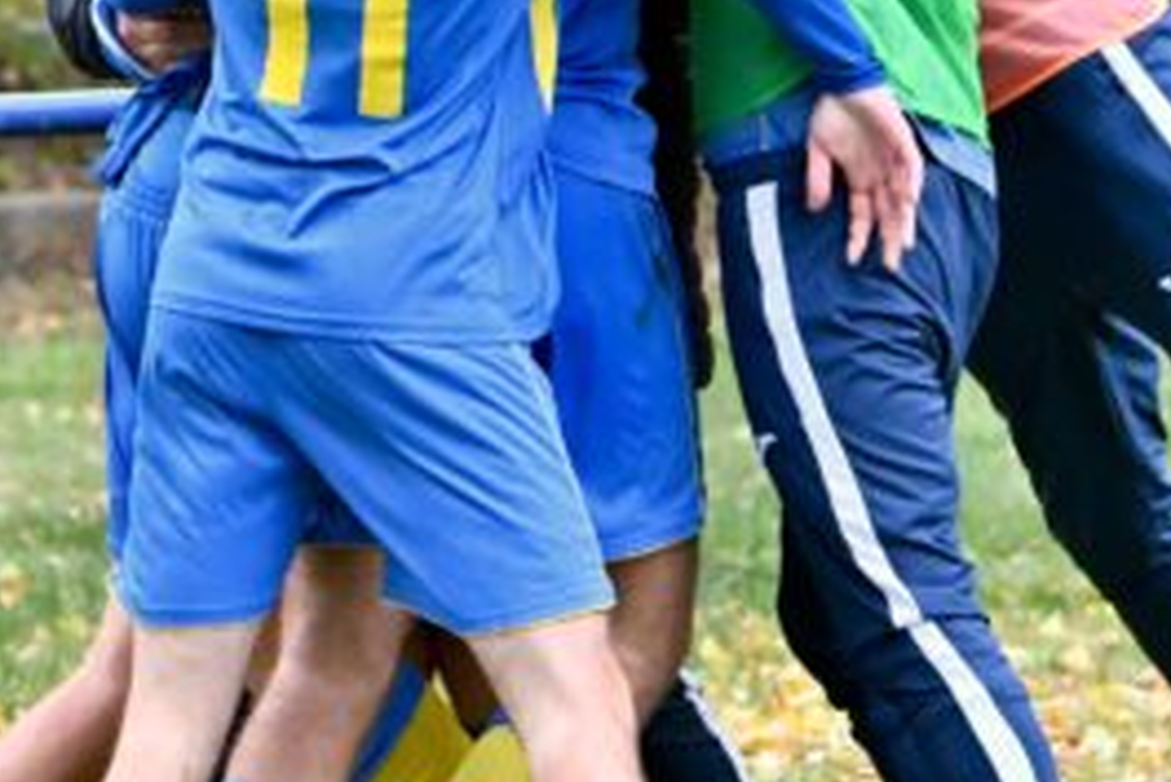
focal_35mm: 464
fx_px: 15100
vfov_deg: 3.0
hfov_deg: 4.4
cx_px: 1167
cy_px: 139
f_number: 4.8
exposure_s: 1/1600
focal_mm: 120
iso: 3200
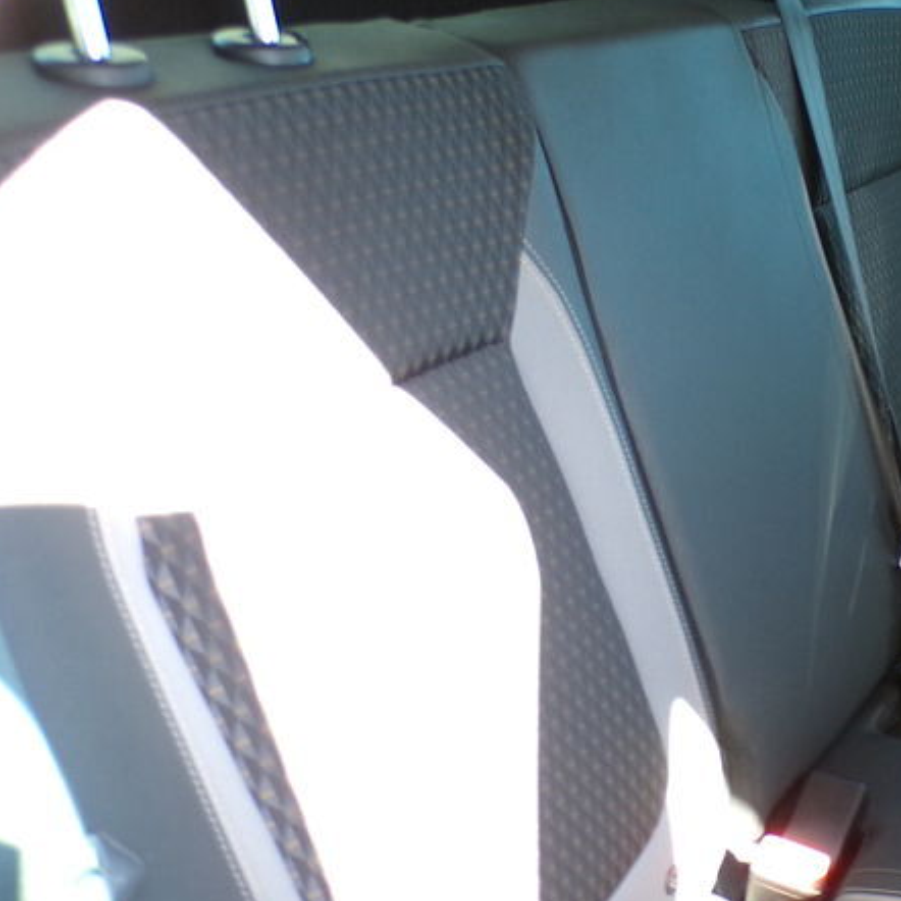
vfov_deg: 35.3
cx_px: 1001
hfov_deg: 31.3
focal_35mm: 48
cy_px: 389
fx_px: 1413
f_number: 3
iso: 200
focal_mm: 4.3
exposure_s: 1/27
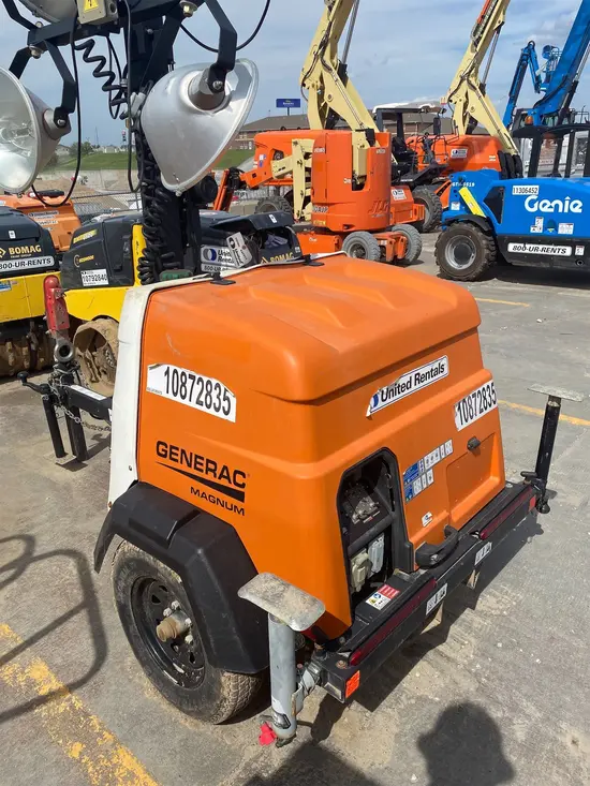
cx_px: 295
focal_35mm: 26
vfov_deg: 67.3
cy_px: 393
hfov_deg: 53.1
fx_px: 591
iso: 32
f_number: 1.8
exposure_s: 1/4115
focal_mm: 4.25
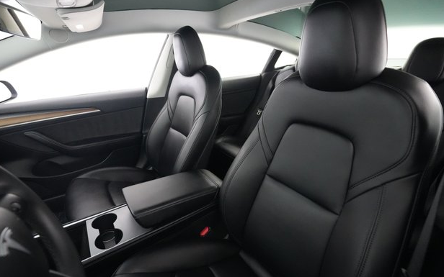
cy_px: 138
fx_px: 218
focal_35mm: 18
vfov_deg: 65.0
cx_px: 216
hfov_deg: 91.1
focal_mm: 17
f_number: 3.5
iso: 12800
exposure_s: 1/60
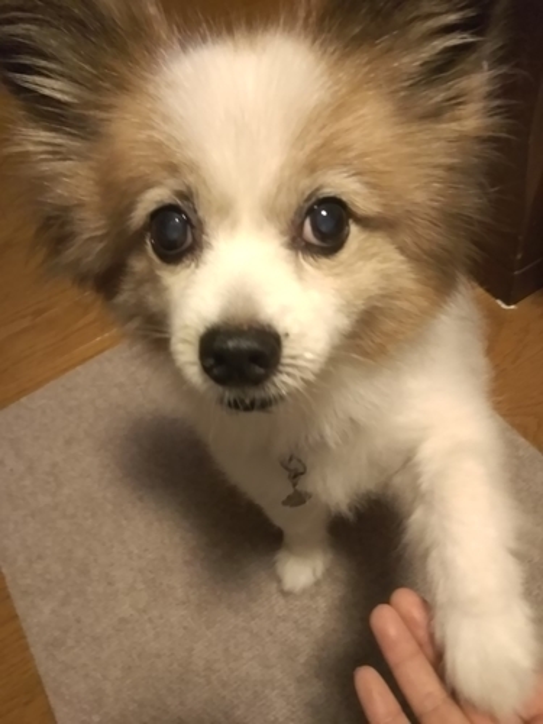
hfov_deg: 46.8
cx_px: 272
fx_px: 627
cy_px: 362
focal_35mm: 30
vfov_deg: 60.0
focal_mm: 4
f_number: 2.2
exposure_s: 1/20
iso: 500
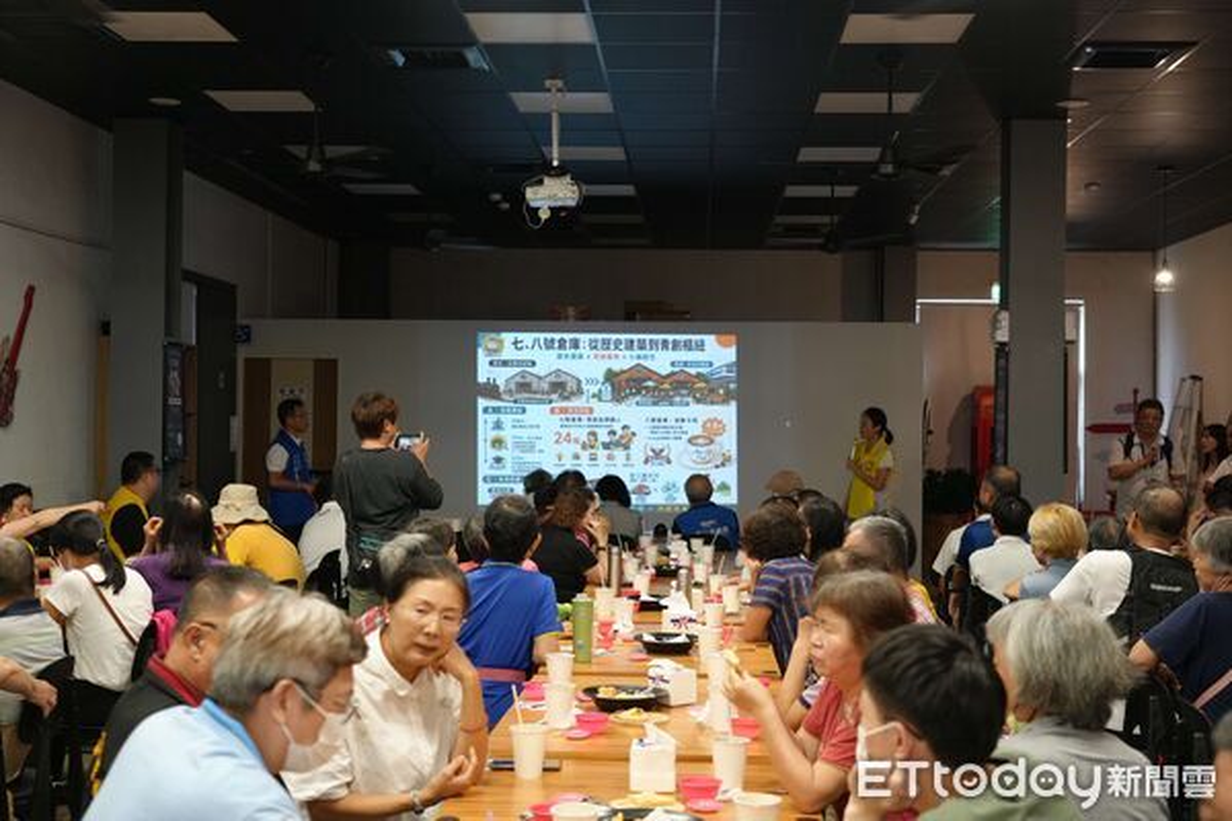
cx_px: 616
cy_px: 410
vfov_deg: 30.5
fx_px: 1506
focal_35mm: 44
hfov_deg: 44.5
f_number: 4
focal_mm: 44
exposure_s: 1/160
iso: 4000
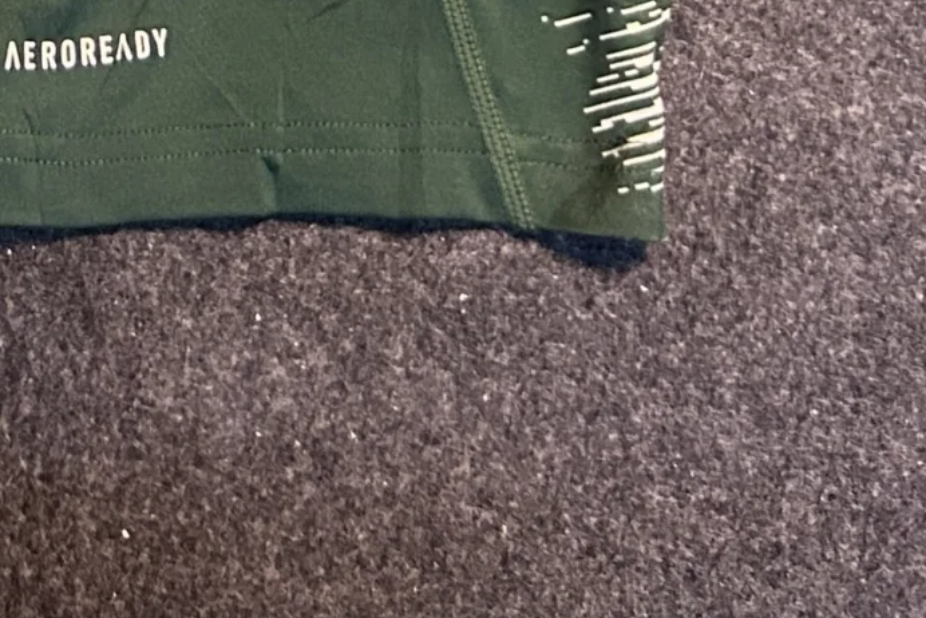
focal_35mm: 100
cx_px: -138
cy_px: -878
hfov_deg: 19.4
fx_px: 2573
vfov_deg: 11.3
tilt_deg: -60.5
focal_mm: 5.7
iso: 500
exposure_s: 1/50
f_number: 1.5
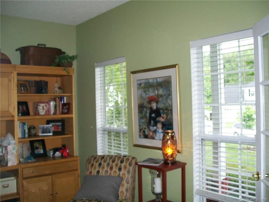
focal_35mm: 36
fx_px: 280
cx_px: 134
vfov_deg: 39.7
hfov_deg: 51.4
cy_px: 101
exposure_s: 1/60
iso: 160
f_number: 2.7
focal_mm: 6
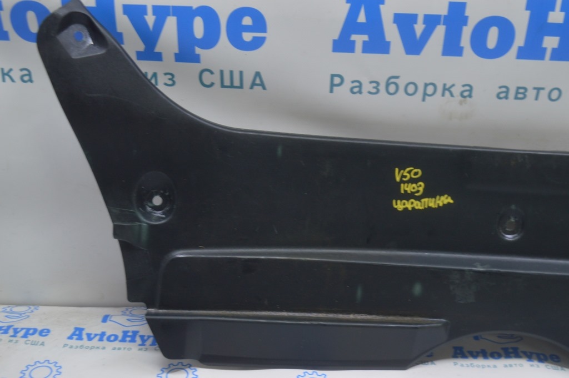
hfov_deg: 42.4
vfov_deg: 28.9
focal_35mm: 46
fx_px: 734
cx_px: 284
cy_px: 189
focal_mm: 31
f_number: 5.6
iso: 400
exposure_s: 1/20
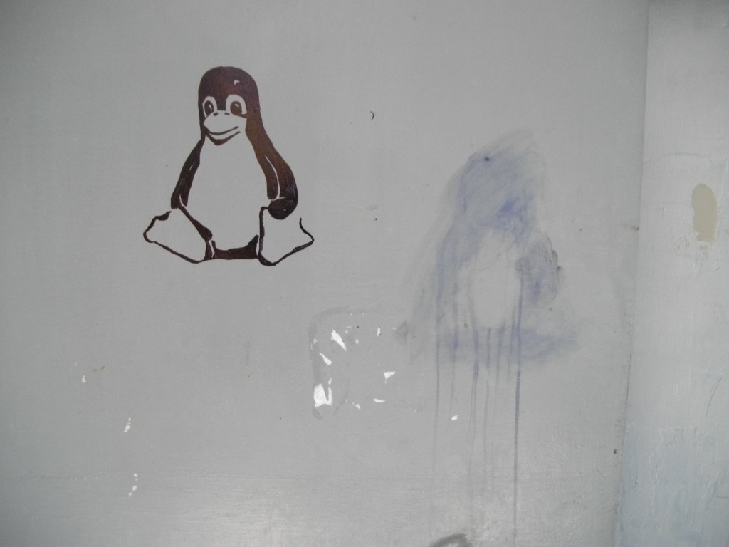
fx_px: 653
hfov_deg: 58.4
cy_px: 274
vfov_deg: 45.4
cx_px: 364
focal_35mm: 31
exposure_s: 1/125
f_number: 2.9
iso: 183
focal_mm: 5.7
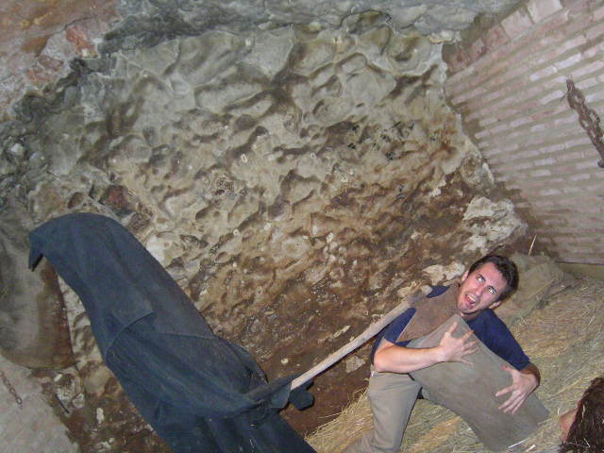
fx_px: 628
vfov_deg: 39.7
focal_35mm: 36
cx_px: 302
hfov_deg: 51.4
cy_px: 226
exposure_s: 1/30
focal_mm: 5.6
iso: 193
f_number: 2.8
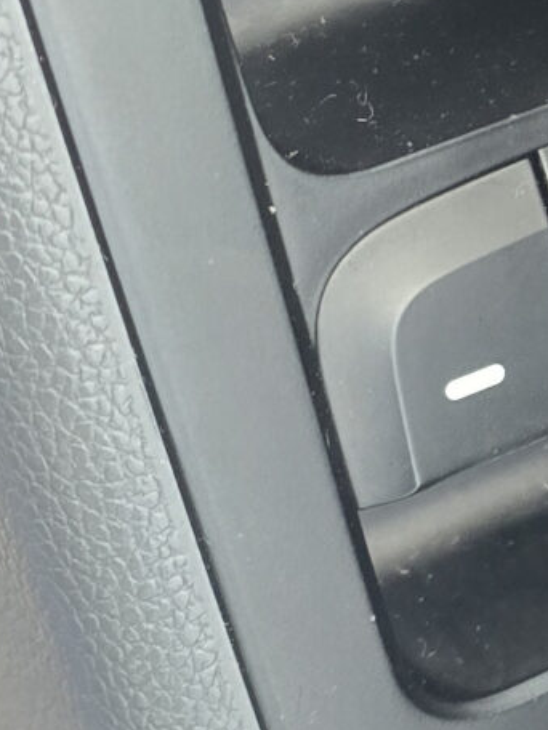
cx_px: 849
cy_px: 199
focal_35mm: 129
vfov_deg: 15.2
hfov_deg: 11.0
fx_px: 2723
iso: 500
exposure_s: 1/100
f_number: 1.7
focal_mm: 6.3
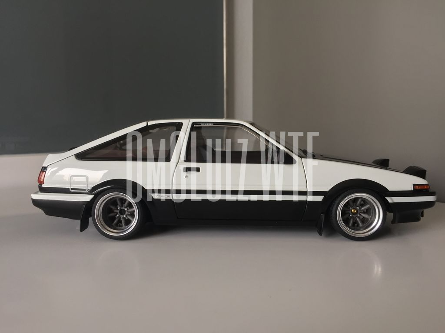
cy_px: 166
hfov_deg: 61.7
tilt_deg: -4.6
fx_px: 373
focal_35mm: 29
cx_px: 222
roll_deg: -2.2
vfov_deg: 48.2
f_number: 2.2
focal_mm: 4.15
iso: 40
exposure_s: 1/50
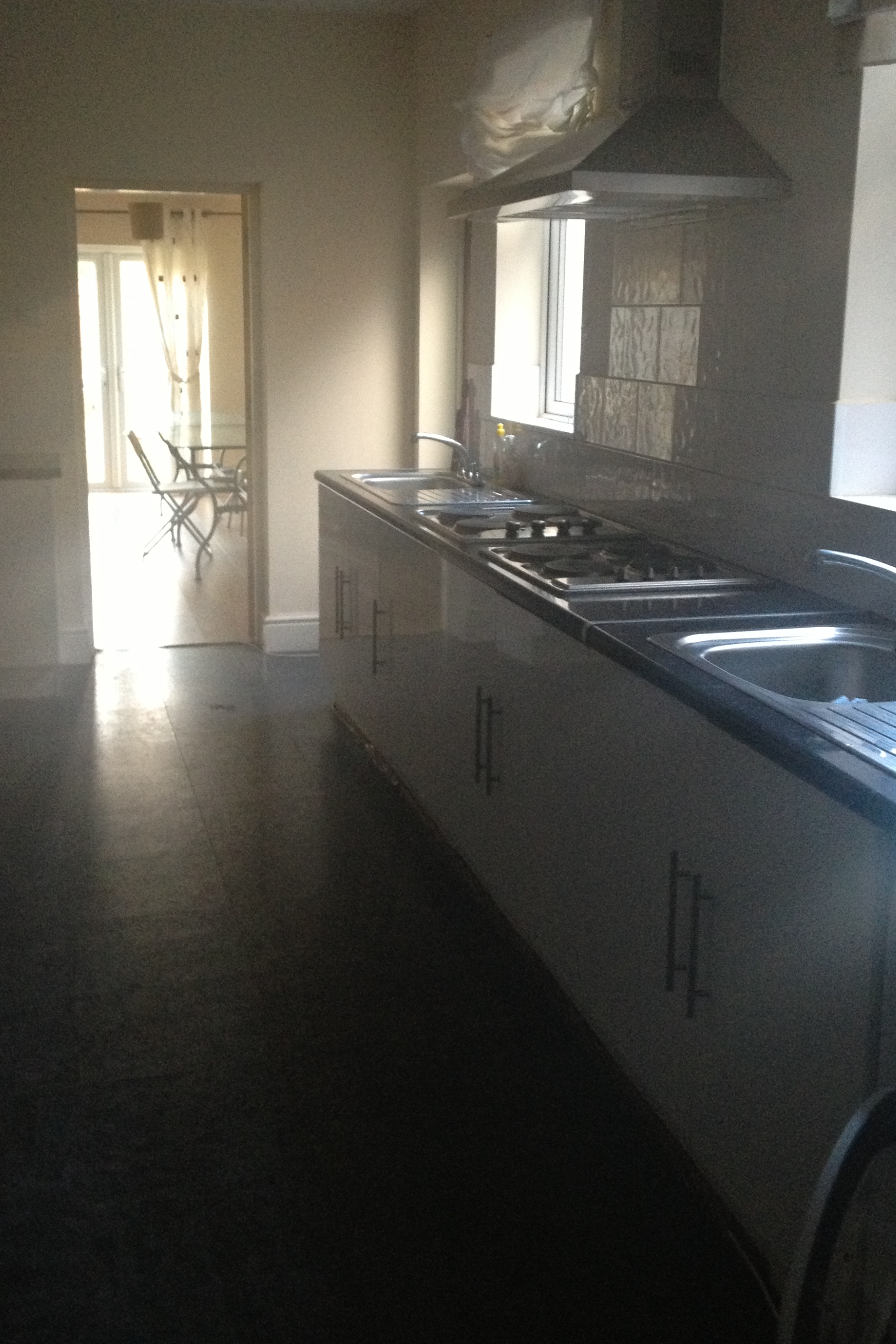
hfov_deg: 31.9
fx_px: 1568
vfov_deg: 46.3
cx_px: 429
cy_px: 580
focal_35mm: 42
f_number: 2.4
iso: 320
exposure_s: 1/20
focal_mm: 4.28
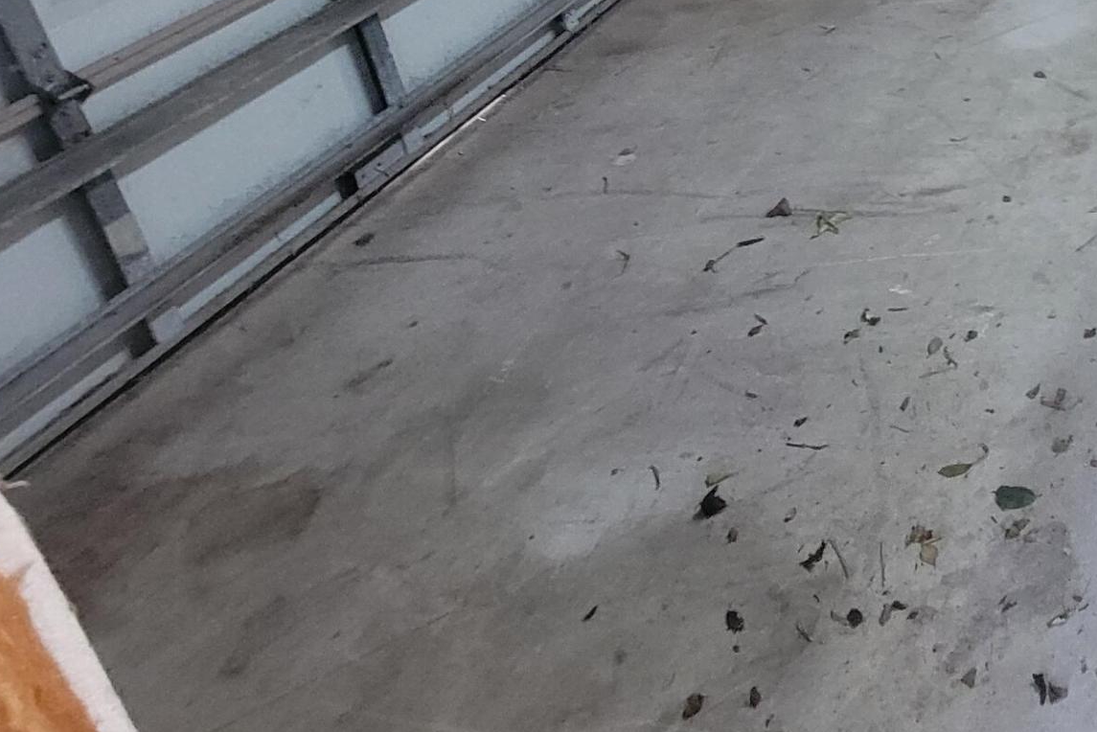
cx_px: 1352
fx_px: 1036
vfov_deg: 32.1
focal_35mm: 34
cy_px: -154
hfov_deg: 38.7
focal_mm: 2.2
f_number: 2.2
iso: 640
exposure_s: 1/24
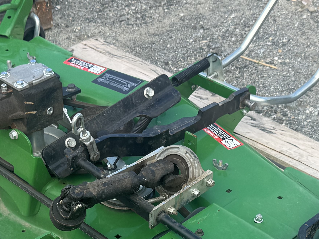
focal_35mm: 78
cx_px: 144
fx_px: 719
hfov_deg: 25.0
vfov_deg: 18.5
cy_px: 231
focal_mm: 6.76
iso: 80
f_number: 1.78
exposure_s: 1/1366
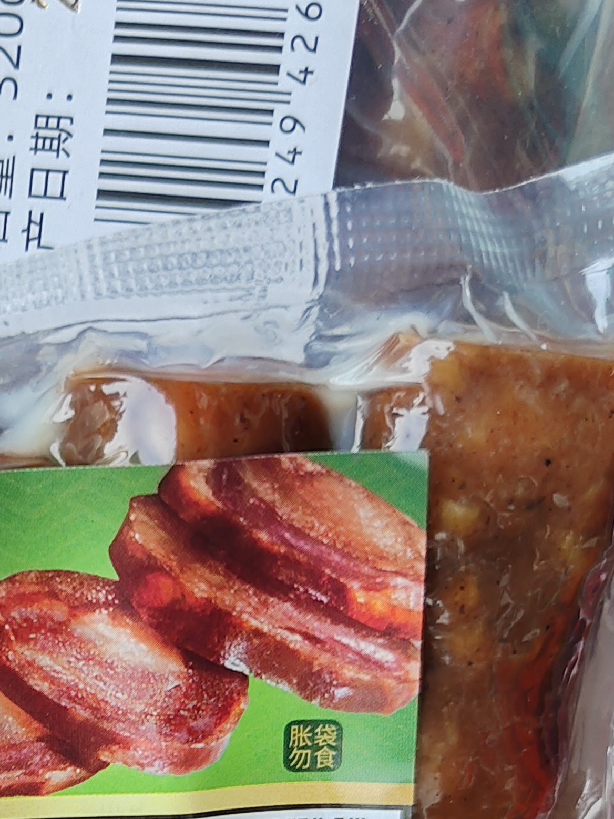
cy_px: 912
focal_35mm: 71
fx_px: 1680
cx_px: -138
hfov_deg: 19.4
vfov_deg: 25.3
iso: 50
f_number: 1.9
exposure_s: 1/100
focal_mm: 5.52
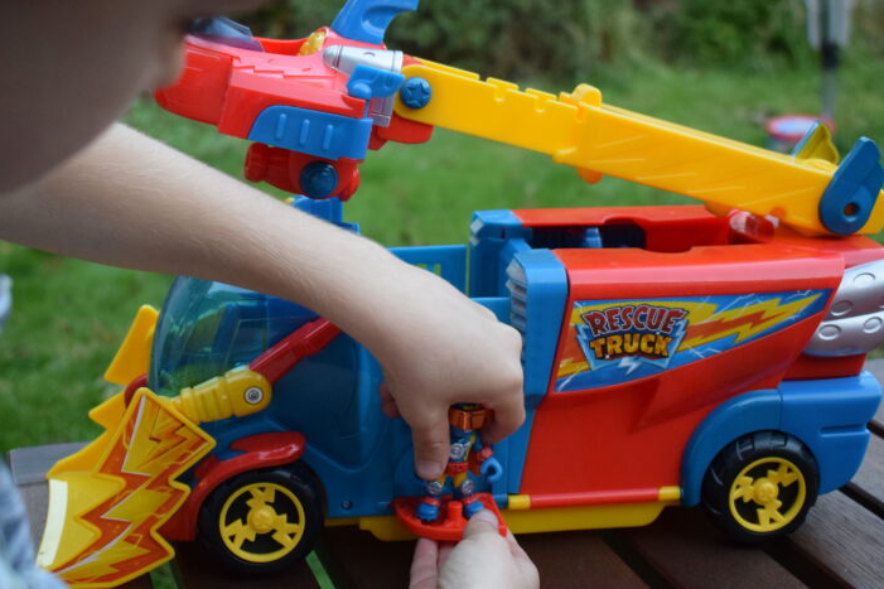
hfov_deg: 35.1
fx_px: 1399
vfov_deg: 23.8
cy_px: 287
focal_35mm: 57
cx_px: 431
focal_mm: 26
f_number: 4
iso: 1600
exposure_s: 1/60
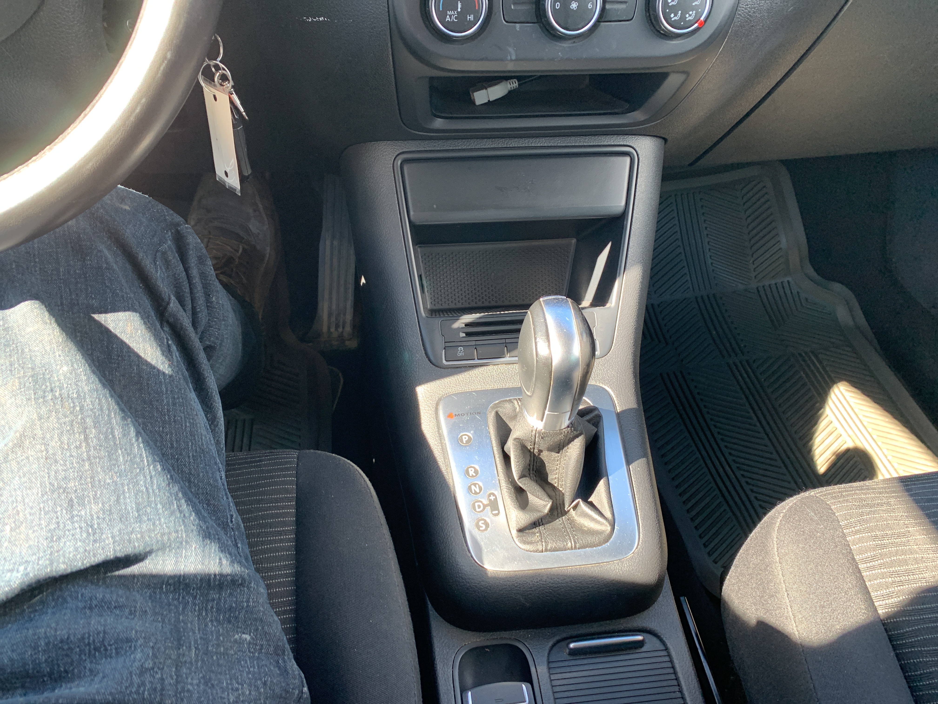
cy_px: 352
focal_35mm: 26
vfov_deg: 53.1
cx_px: 469
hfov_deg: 67.3
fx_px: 705
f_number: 1.8
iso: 80
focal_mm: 4.25
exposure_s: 1/121
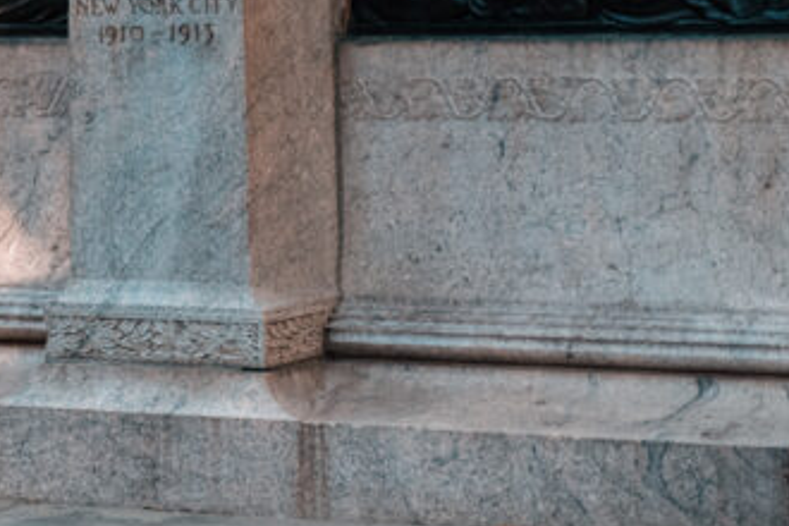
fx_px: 3397
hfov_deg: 13.0
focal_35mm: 155
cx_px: -124
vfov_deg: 8.8
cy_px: 13
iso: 1250
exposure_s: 1/4000
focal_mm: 50
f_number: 2
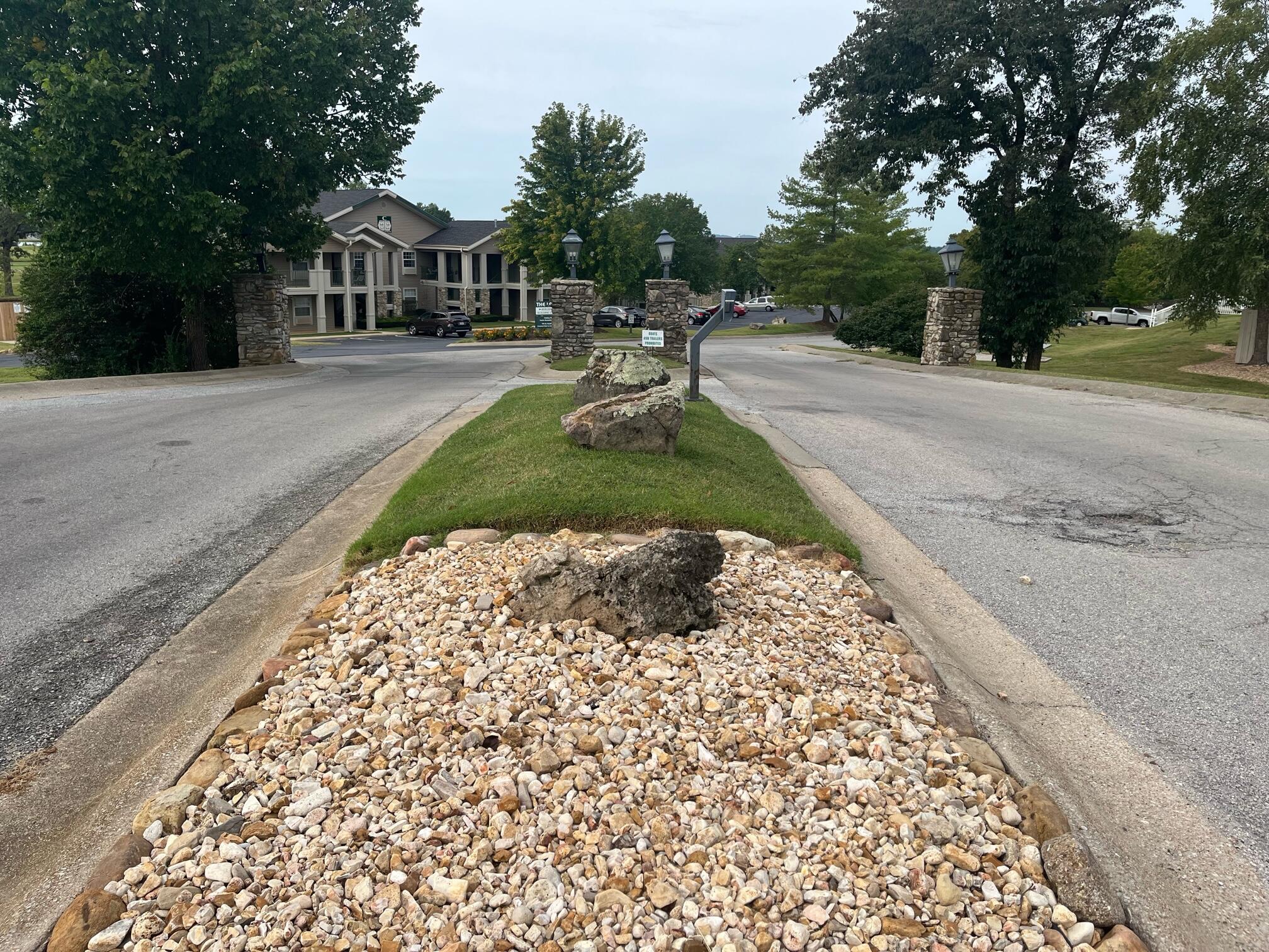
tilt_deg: -12.5
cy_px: 476
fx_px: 953
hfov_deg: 67.3
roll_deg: -0.9
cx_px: 634
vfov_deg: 53.1
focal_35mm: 26
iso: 50
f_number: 1.6
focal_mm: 5.1
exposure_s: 1/1672
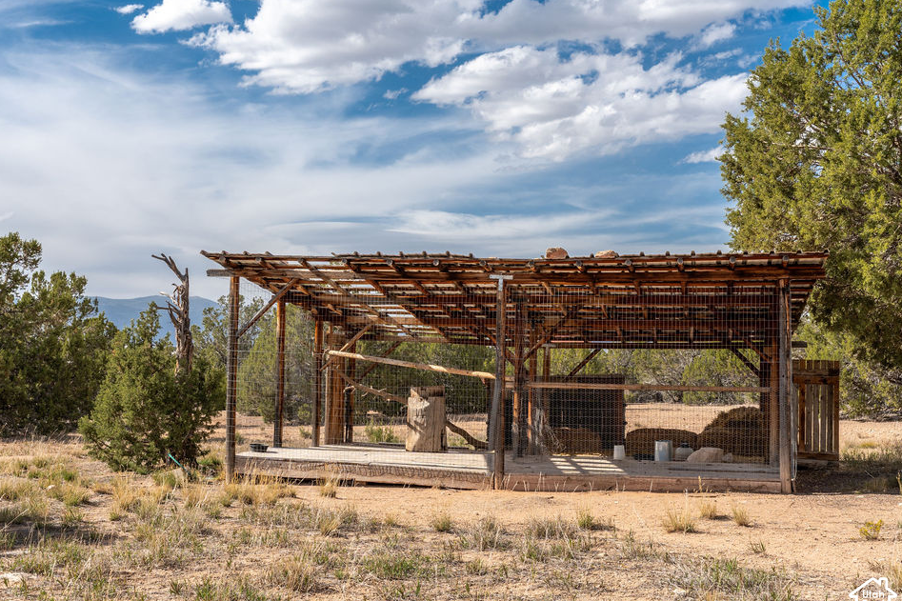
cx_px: 424
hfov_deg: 43.6
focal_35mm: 45
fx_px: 1127
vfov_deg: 29.9
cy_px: 308
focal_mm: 41.6
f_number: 11
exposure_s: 1/320
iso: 250
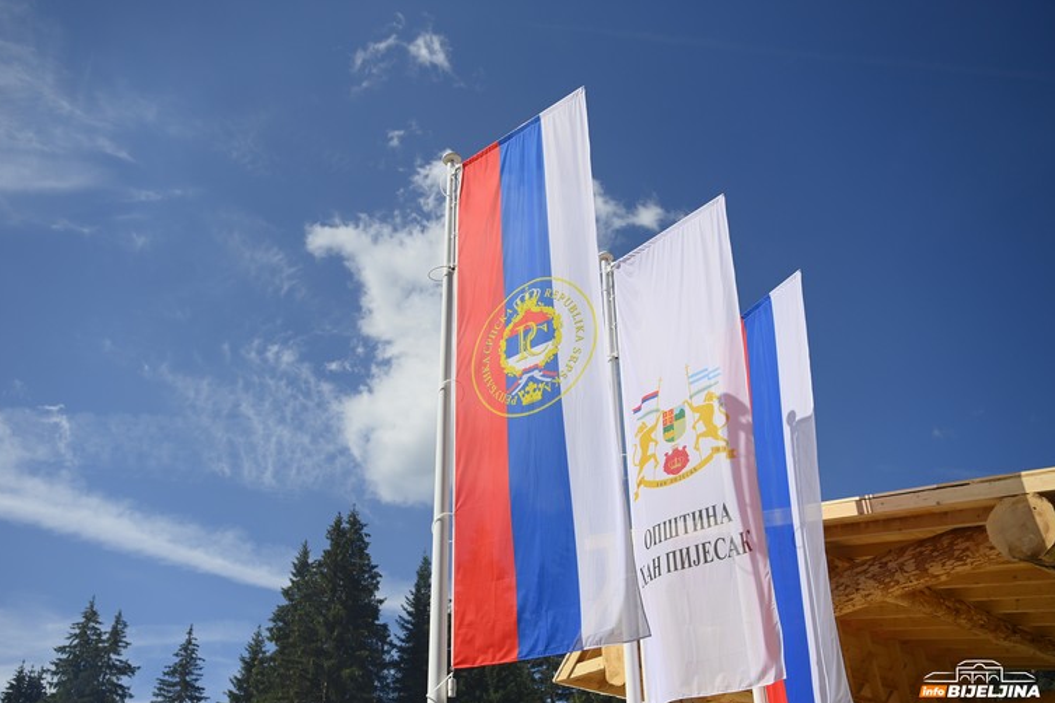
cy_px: 369
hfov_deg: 55.8
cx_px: 506
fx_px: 996
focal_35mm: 34
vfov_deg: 38.9
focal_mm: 32
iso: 200
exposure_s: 1/8000
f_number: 3.5
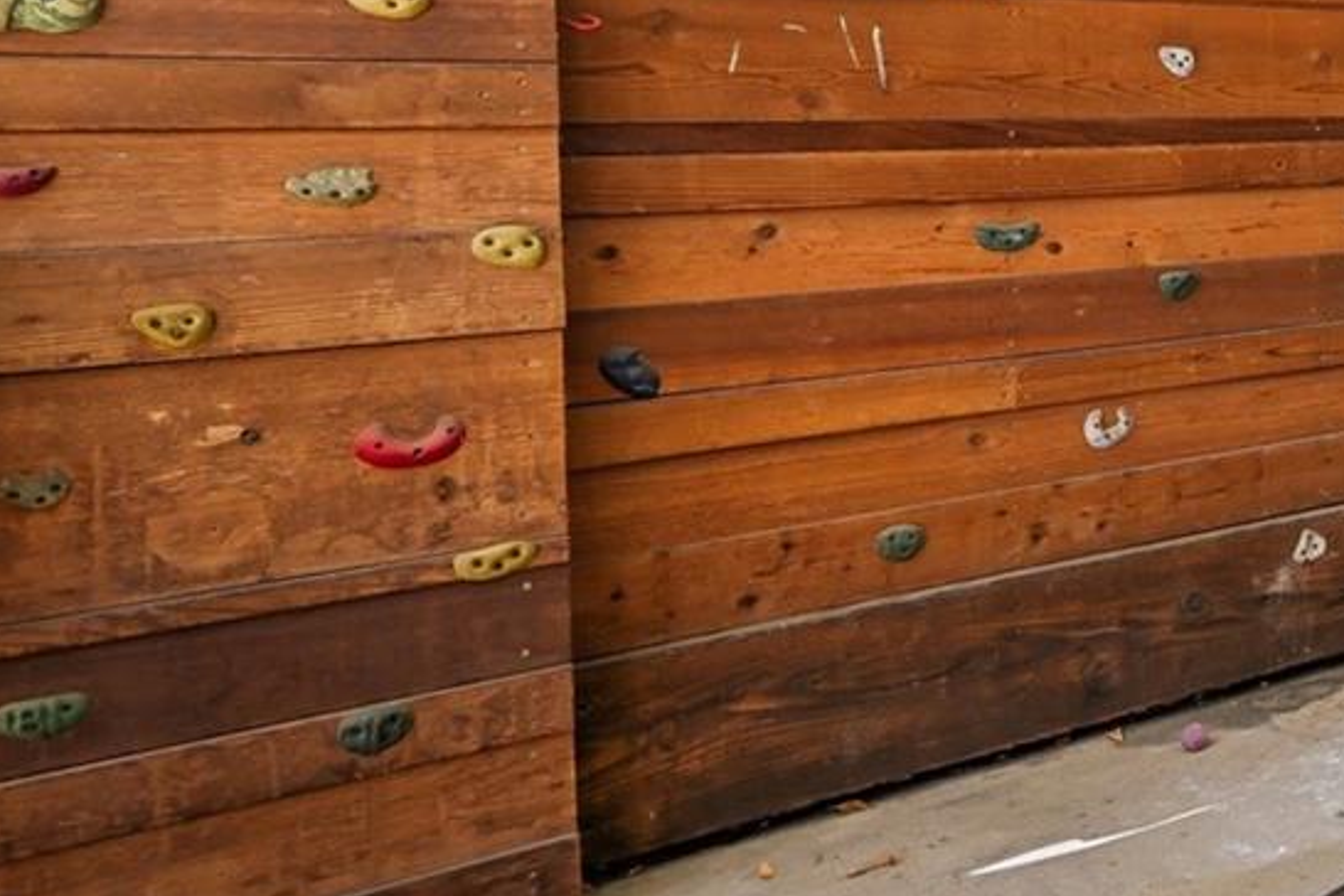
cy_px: 103
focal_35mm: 41
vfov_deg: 31.2
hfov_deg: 33.9
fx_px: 1531
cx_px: 1753
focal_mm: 14
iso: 140
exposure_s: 1/15
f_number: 10
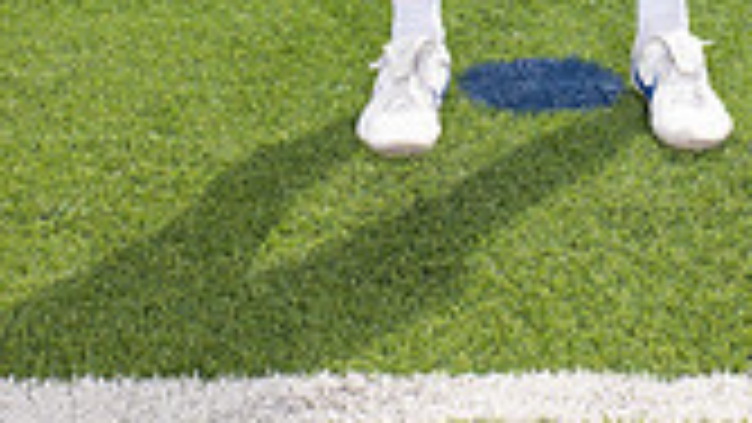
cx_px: 513
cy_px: -576
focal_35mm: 113
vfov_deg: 9.6
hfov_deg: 18.9
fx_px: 2254
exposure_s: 1/400
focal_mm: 40
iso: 125
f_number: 7.1
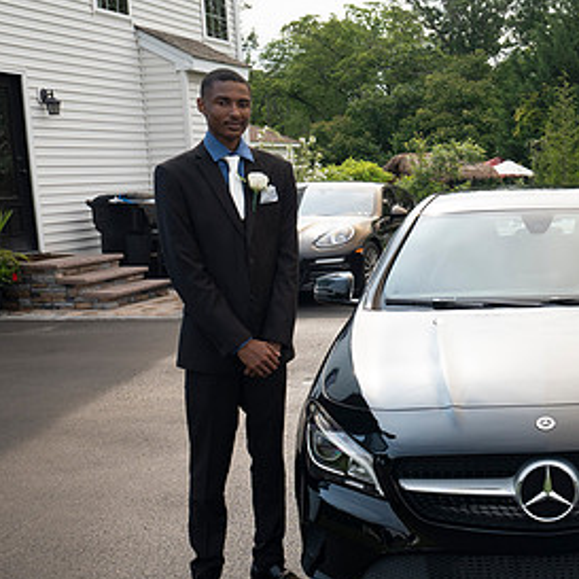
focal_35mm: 56
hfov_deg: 28.5
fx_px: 1060
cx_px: 594
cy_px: 323
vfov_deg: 30.5
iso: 640
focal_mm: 30
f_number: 9
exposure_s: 1/160
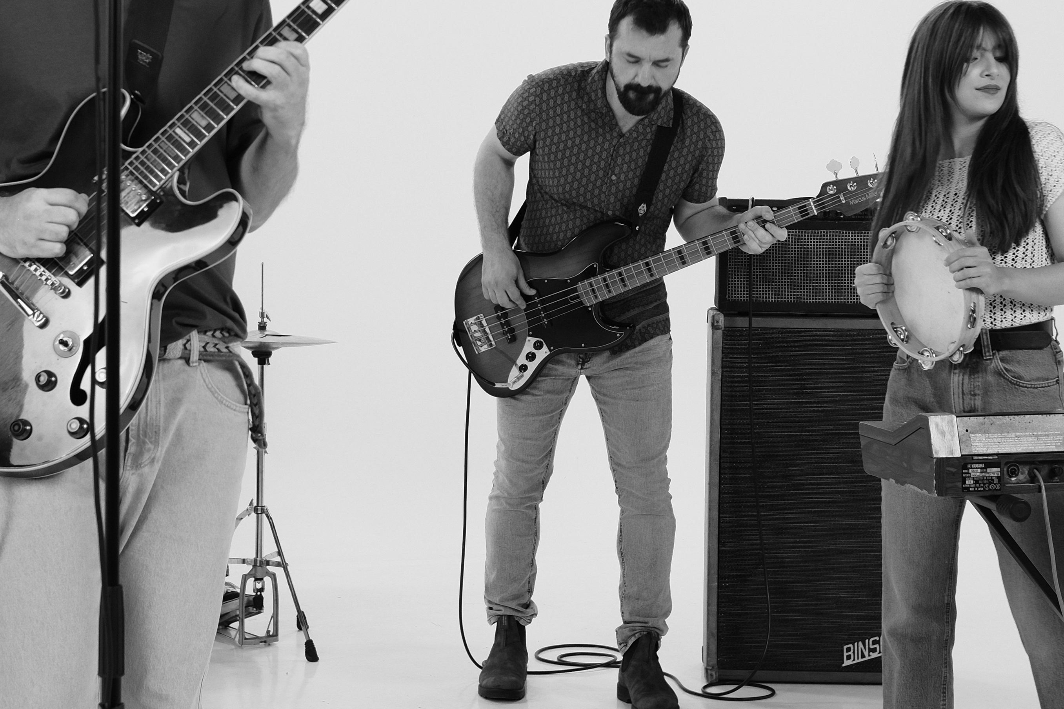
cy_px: 159
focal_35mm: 74
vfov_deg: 18.3
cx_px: 552
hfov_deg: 27.3
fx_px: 2187
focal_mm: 27
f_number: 5
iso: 800
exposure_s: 1/125
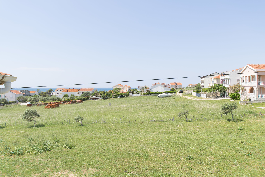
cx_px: 132
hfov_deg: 61.9
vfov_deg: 43.6
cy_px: 88
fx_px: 221
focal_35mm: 30
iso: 100
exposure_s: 1/250
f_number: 7.1
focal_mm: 20
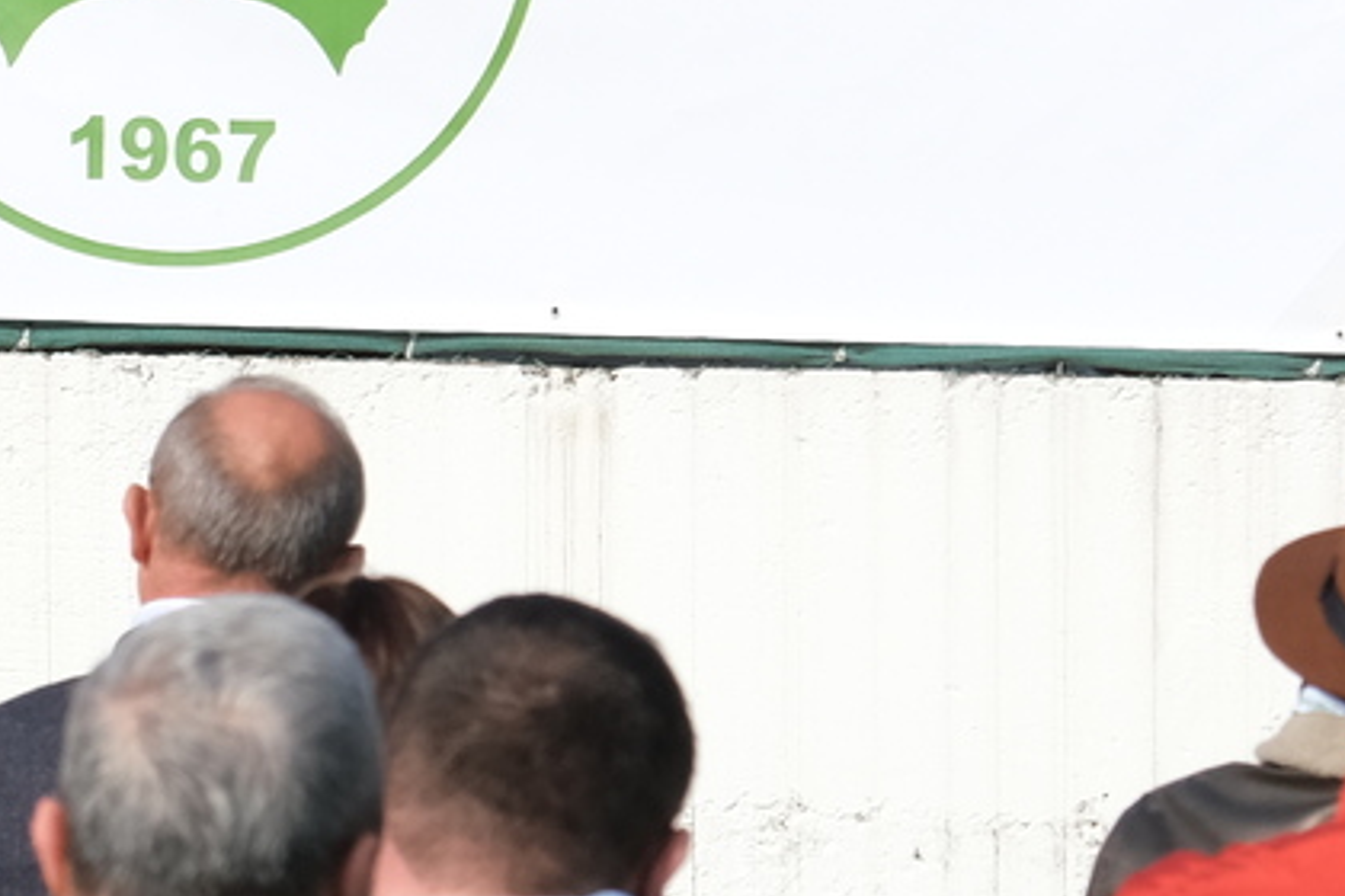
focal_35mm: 685
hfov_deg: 3.0
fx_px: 25590
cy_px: 80
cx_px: -1223
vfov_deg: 2.0
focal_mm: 100
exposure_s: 1/640
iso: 320
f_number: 8
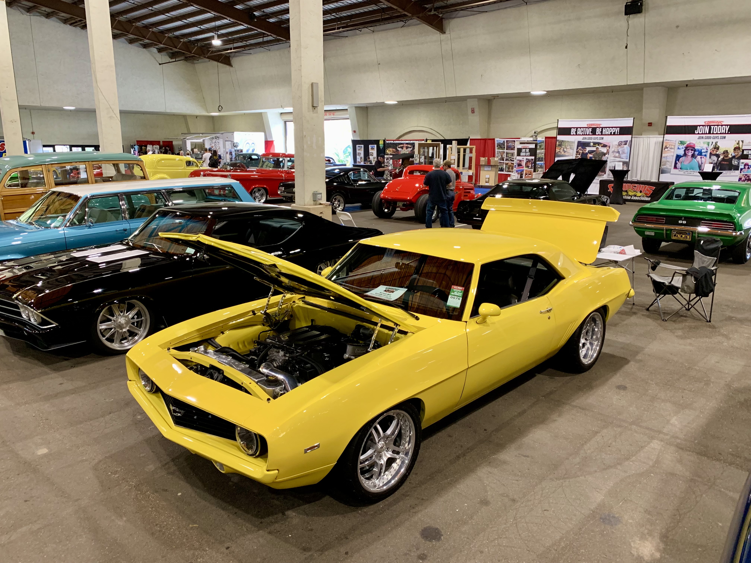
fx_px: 564
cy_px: 282
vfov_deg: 53.1
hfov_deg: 67.3
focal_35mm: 26
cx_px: 376
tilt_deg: -13.2
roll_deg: -0.3
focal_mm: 4.25
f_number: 1.8
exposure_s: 1/60
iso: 200
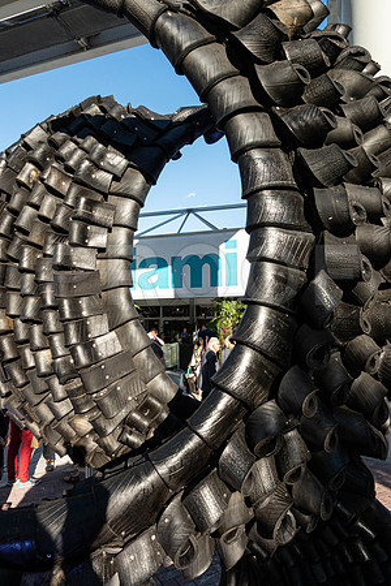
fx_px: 391
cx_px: 196
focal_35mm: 24
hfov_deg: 53.1
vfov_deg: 73.7
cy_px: 293
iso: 400
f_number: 5
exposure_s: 1/125
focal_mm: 8.8
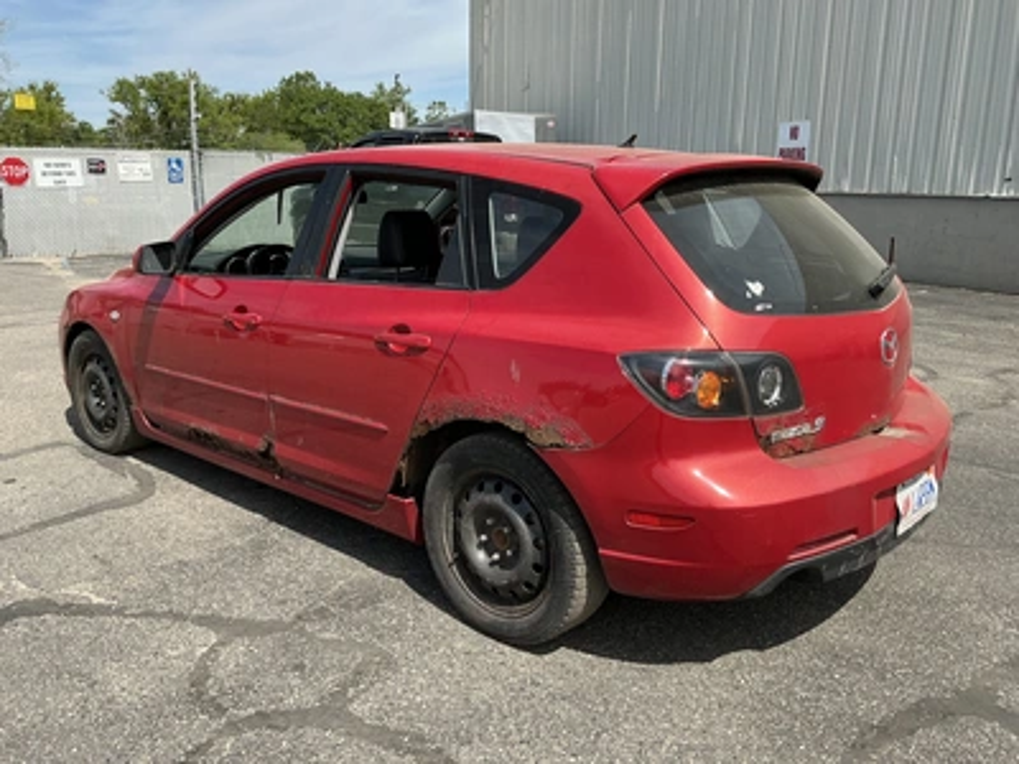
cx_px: 510
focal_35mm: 28
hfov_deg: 63.4
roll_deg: -2.2
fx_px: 824
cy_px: 382
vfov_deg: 49.7
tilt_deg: -9.4
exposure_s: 1/1279
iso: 25
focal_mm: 3
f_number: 1.8
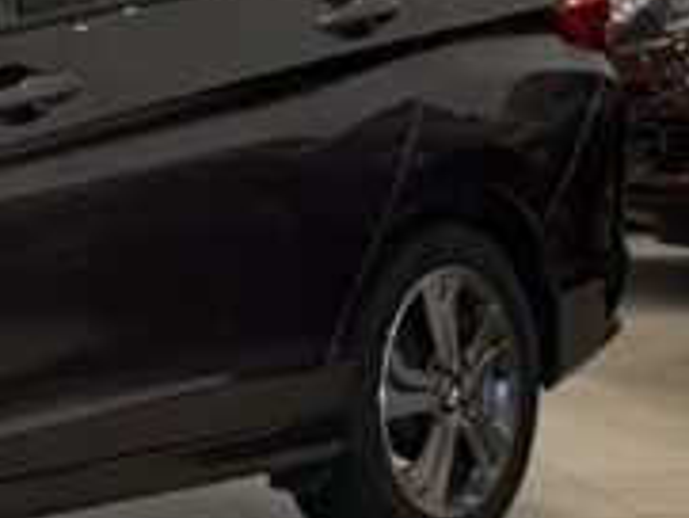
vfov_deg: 5.5
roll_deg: +0.3
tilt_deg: -4.3
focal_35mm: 272
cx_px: -430
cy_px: 213
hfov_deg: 7.1
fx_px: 5418
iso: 125
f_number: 1.78
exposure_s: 1/60
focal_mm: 6.76
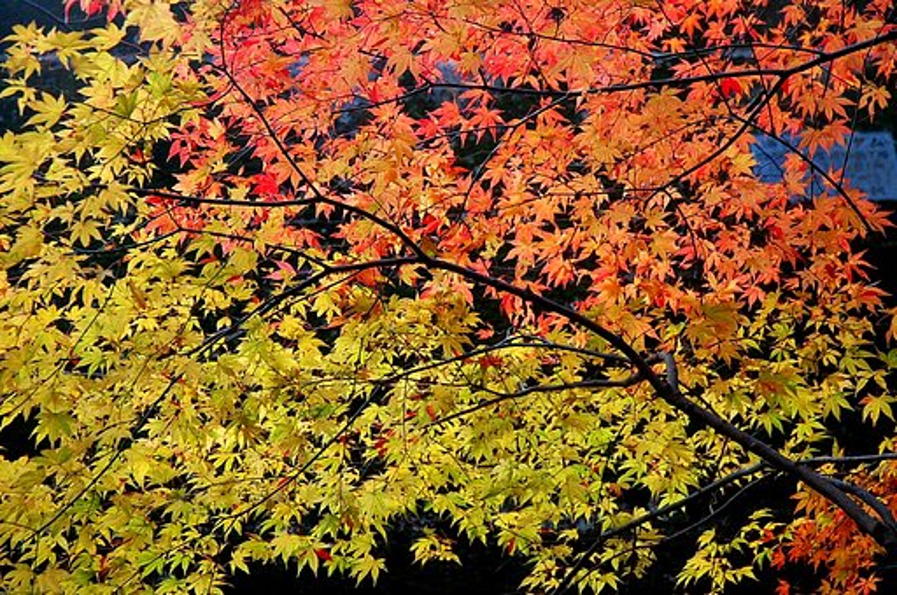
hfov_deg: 22.6
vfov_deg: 15.1
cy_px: 298
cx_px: 448
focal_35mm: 90
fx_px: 2240
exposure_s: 1/125
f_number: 4.5
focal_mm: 60
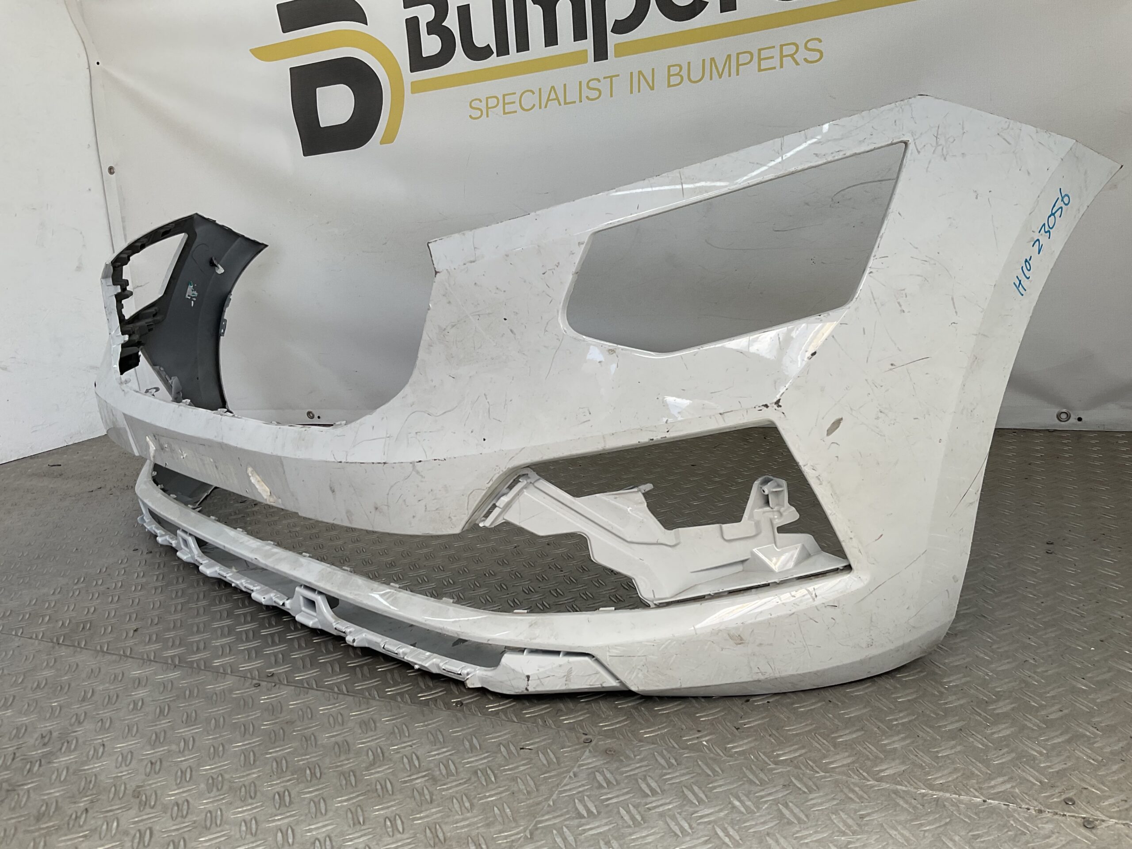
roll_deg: +5.7
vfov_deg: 48.2
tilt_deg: -15.3
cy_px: 424
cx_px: 566
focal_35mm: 29
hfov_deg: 61.7
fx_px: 948
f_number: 1.8
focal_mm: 3
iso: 16
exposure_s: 1/360
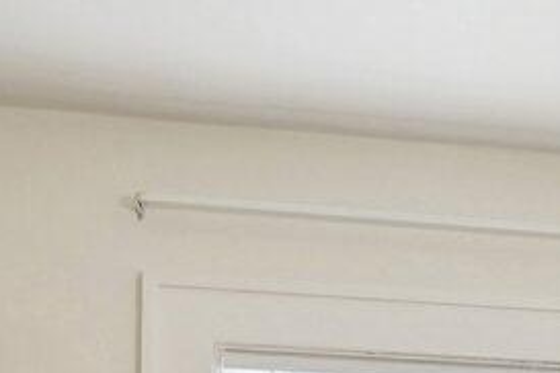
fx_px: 1867
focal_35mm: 120
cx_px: 753
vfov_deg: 10.5
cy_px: 759
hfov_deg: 16.1
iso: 200
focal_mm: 16
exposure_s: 1/30
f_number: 6.3
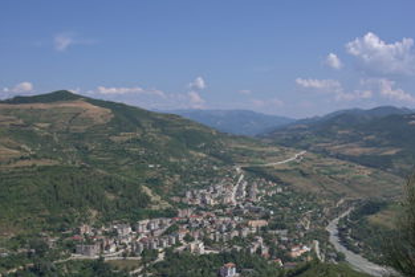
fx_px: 496
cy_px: 176
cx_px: 211
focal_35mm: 43
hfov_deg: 45.4
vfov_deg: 31.1
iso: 125
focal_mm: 10.4
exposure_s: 1/500
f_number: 5.6
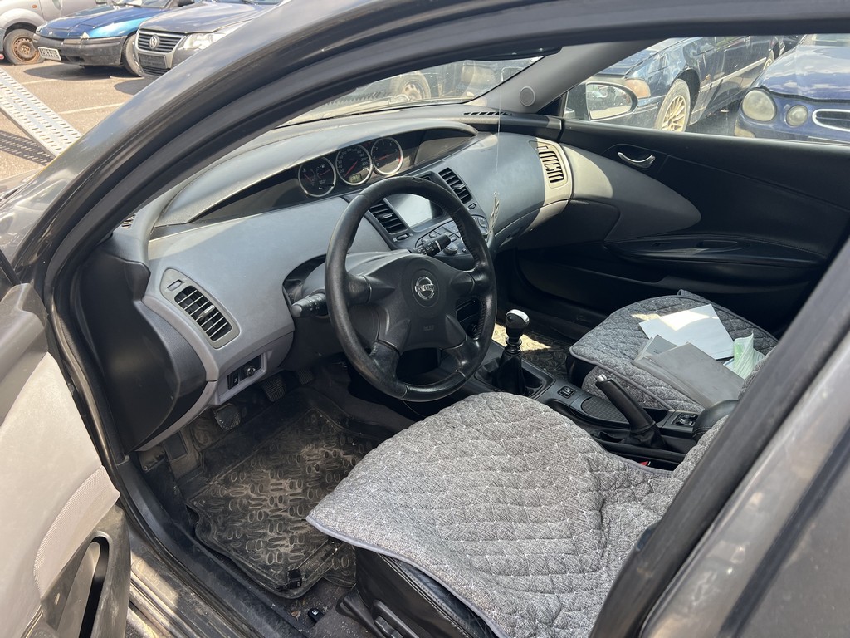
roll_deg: -1.8
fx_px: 638
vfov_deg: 53.1
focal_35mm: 26
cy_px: 319
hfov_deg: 67.3
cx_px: 425
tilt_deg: -31.3
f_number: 1.5
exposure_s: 1/473
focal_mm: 5.7
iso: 50
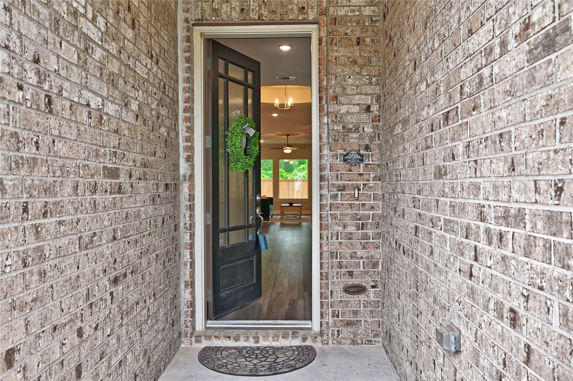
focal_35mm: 30
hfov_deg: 62.0
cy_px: 190
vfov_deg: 43.5
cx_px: 286
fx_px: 477
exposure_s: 1/30
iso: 400
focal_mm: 30
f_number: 8
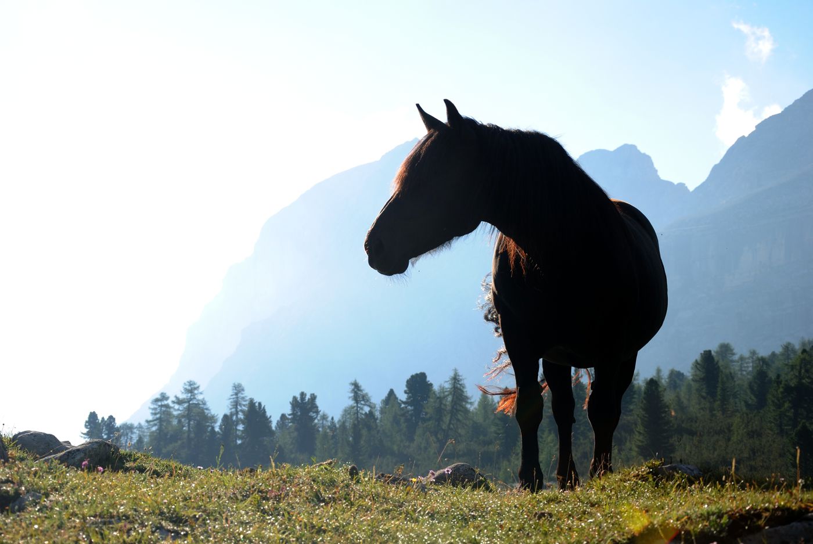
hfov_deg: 27.0
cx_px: 406
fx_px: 1696
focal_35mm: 75
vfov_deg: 18.2
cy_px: 272
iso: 100
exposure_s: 1/250
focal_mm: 50
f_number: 8
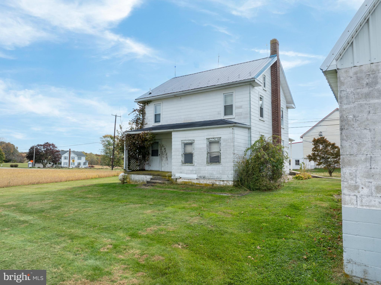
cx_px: 190
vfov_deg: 56.8
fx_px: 264
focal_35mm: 24
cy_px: 142
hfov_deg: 71.6
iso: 100
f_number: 7.1
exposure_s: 1/160
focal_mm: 12.29
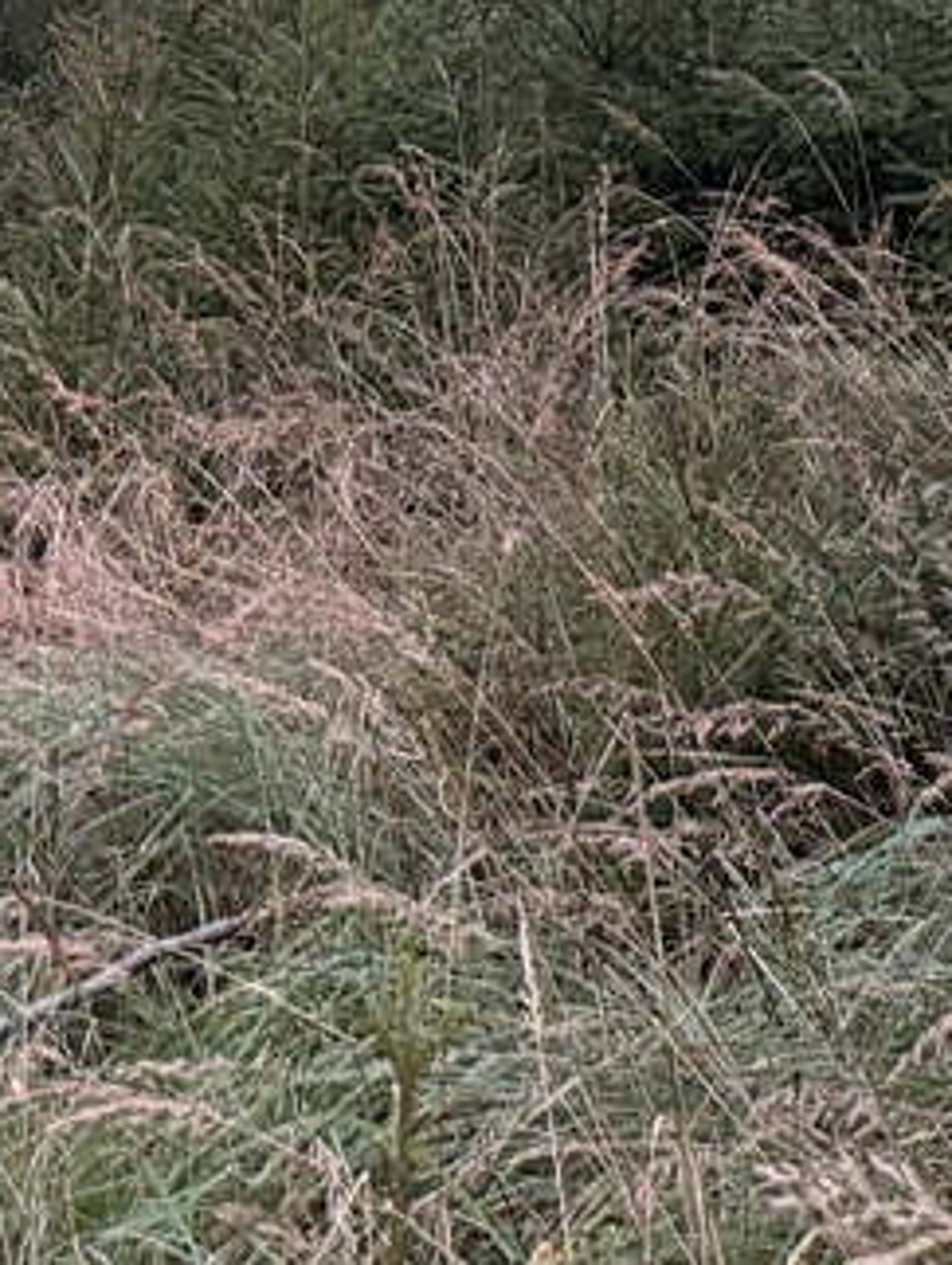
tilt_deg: +11.4
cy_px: -133
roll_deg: -2.0
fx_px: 2781
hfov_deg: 19.0
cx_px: 74
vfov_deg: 24.0
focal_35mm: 76
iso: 400
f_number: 1.78
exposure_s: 1/60
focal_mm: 6.76
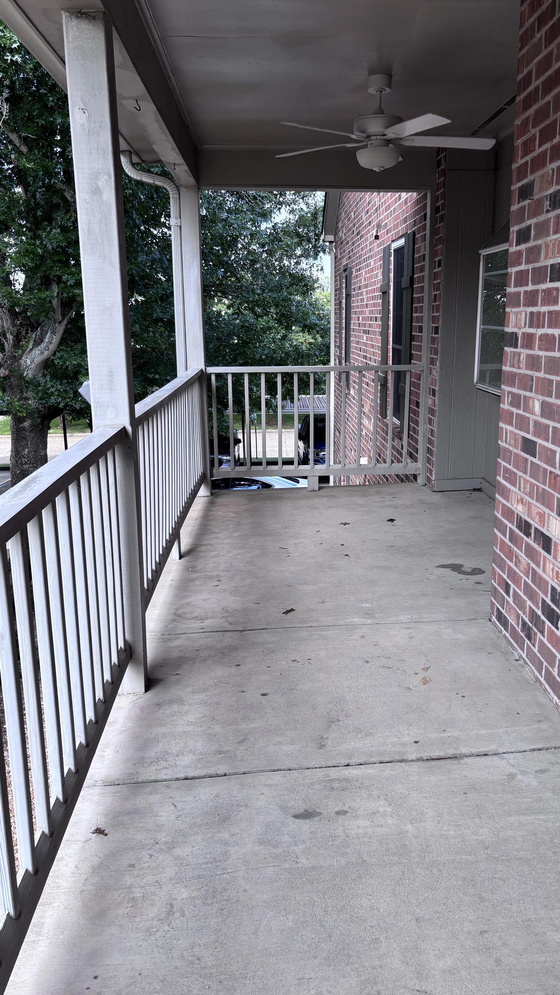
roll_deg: -0.9
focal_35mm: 29
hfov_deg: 40.1
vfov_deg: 66.1
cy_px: 508
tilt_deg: -11.6
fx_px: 765
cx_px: 329
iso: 50
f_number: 1.6
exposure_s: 1/394
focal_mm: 5.96
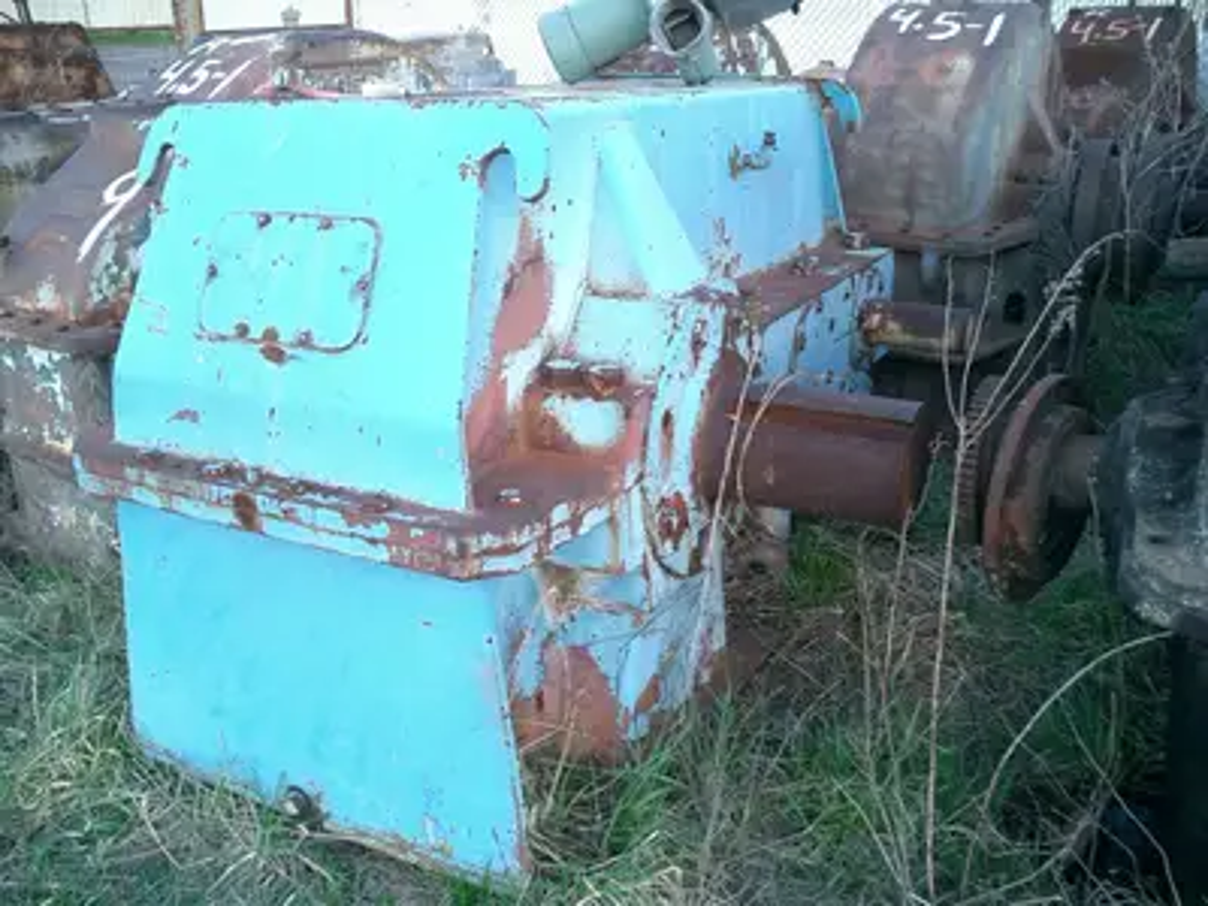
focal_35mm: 35
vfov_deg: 40.7
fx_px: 1221
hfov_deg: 52.6
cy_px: 453
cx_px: 604
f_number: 4.2
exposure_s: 1/50
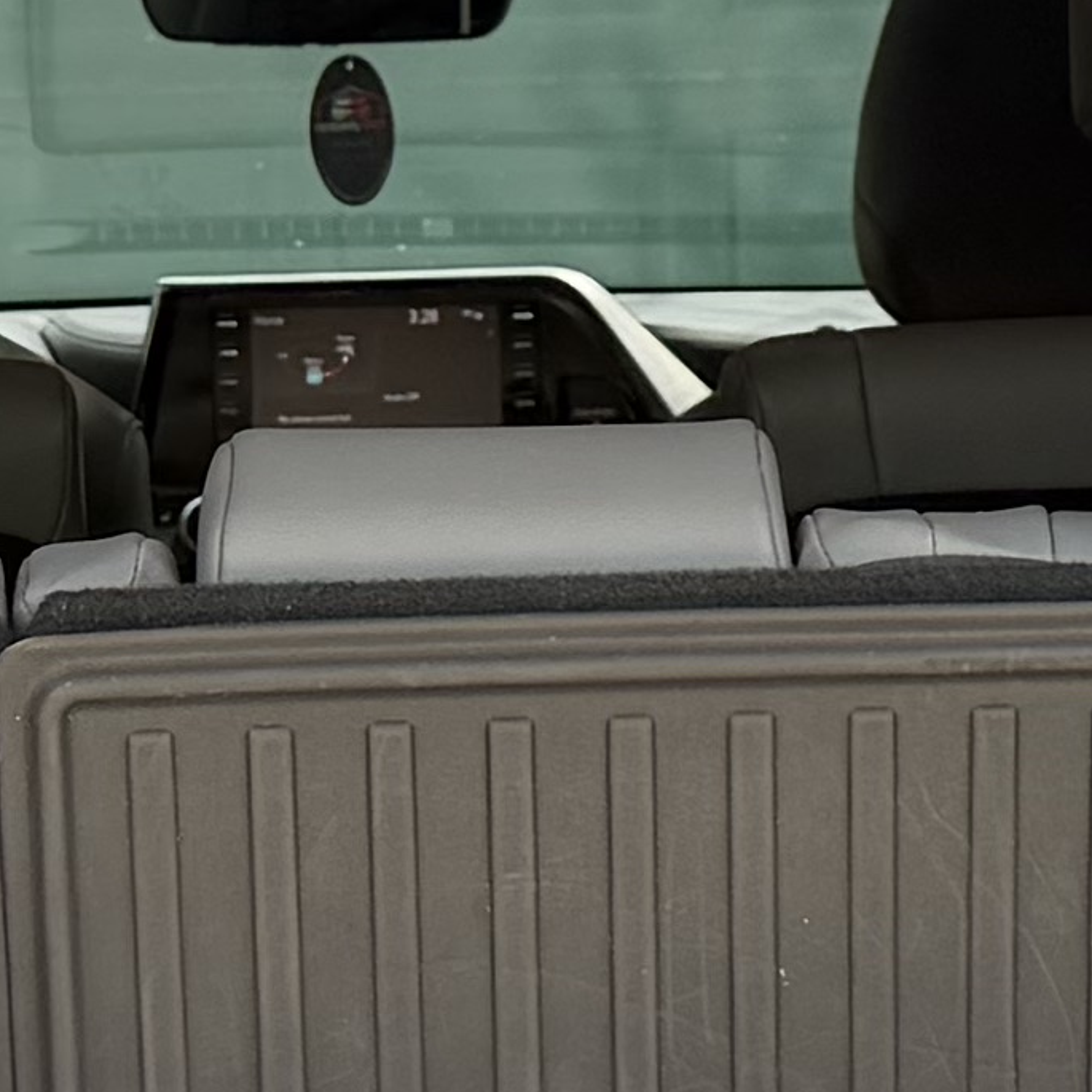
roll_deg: +1.0
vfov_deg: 9.9
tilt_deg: -3.5
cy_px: 399
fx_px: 6317
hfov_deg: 9.9
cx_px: 210
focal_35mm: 177
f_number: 1.78
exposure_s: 1/507
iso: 80
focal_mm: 6.76
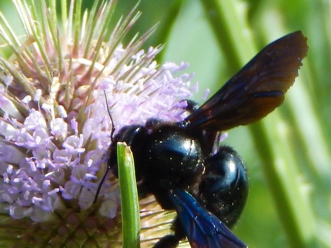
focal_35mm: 374
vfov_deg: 4.0
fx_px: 3578
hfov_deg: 5.3
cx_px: 199
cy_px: 154
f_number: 5.6
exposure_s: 1/320
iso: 125
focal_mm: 44.9
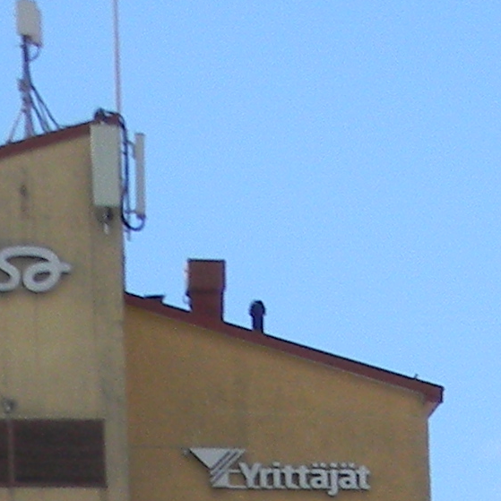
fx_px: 5797
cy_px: 1138
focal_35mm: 354
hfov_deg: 4.7
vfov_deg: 4.8
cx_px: 1518
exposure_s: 1/212
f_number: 8.2
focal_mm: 10.1
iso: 80
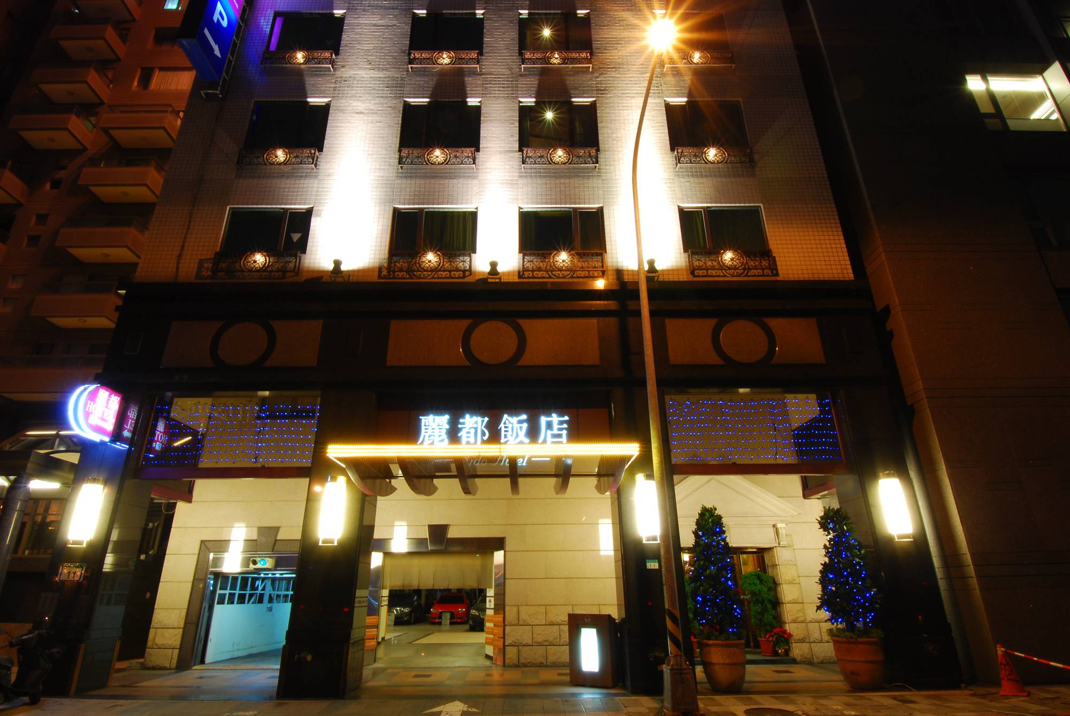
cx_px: 535
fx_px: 580
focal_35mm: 20
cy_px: 358
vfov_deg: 63.4
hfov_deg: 85.3
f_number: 25
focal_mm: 13
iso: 250
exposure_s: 13
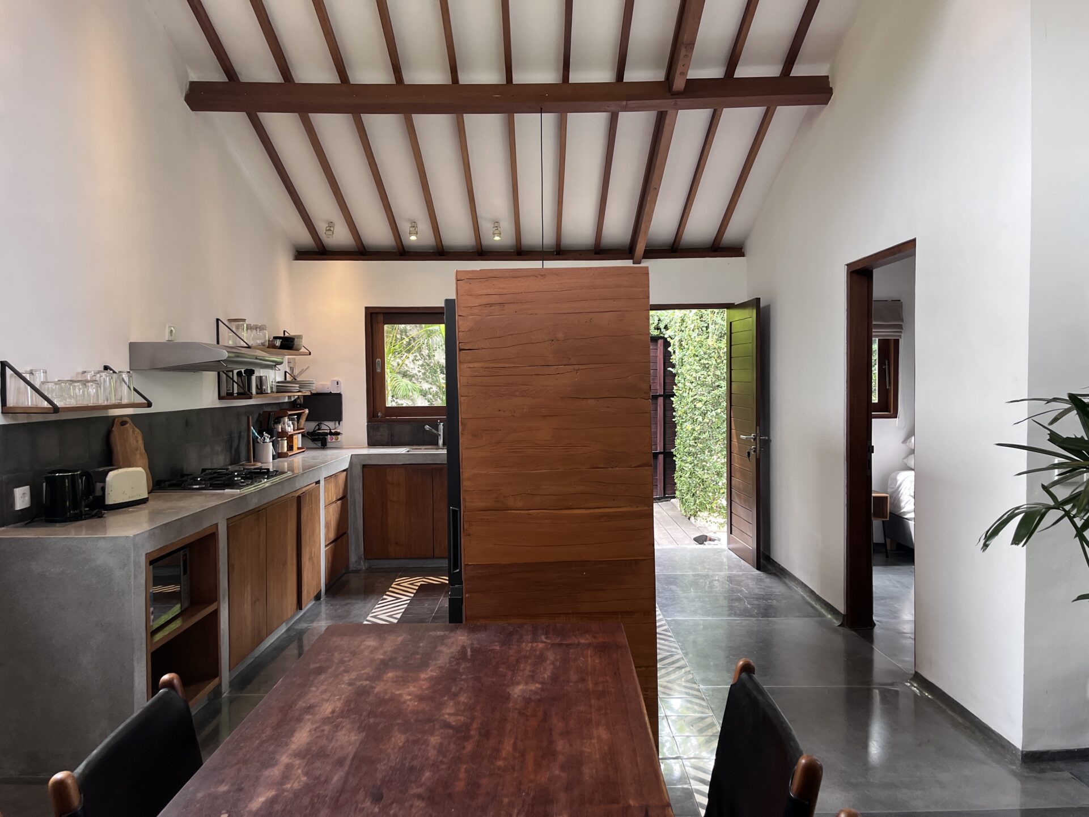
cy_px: 408
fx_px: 818
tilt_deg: -2.5
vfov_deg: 53.1
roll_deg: +0.8
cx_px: 544
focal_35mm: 26
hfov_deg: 67.3
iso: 125
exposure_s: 1/111
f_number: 1.6
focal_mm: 5.1
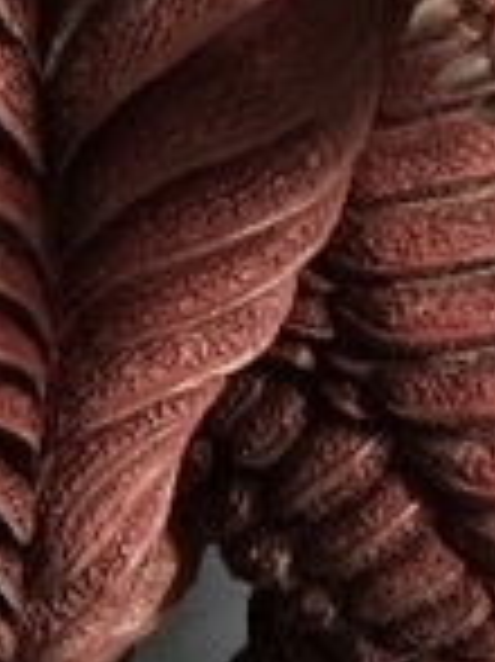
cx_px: -27
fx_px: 3017
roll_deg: +1.8
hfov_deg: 9.3
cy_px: -374
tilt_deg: +0.7
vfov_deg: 11.9
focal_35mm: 158
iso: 32
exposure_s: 1/15
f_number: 2.2
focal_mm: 4.15
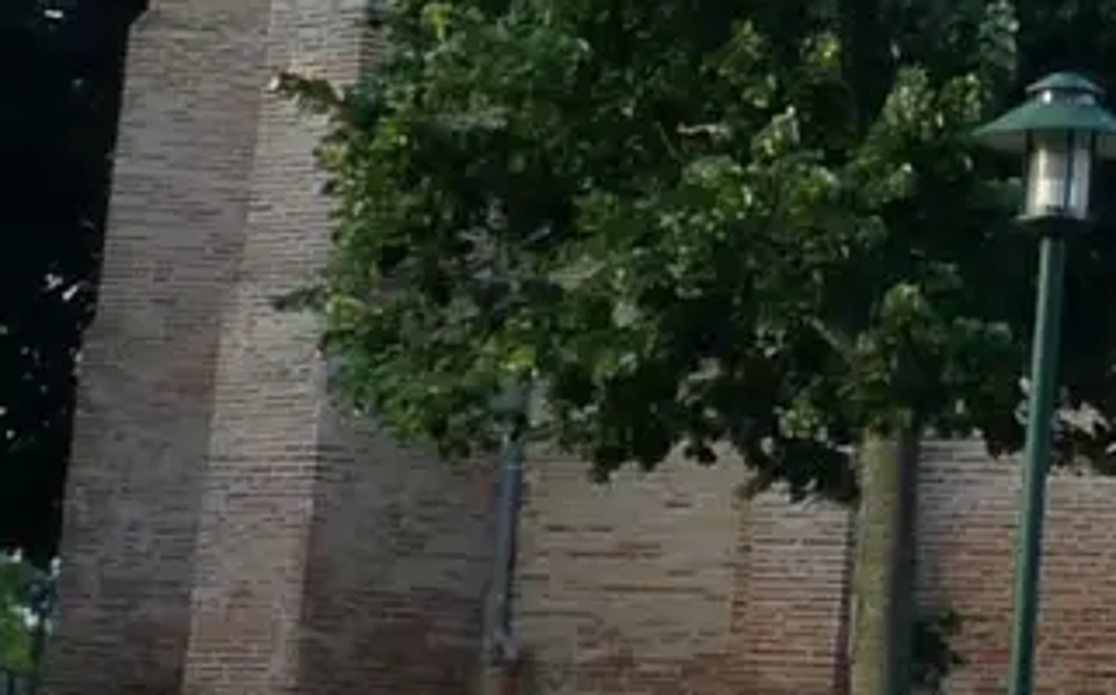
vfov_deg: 7.8
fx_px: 5014
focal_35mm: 165
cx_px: 2093
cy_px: -295
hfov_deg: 11.6
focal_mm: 4.8
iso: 160
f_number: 5
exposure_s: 1/200
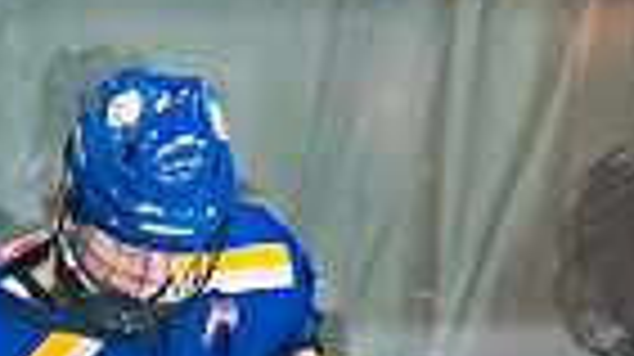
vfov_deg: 1.0
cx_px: 256
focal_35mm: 1258
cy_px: 766
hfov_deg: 1.7
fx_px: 21128
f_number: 2.8
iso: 3200
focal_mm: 140
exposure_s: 1/640
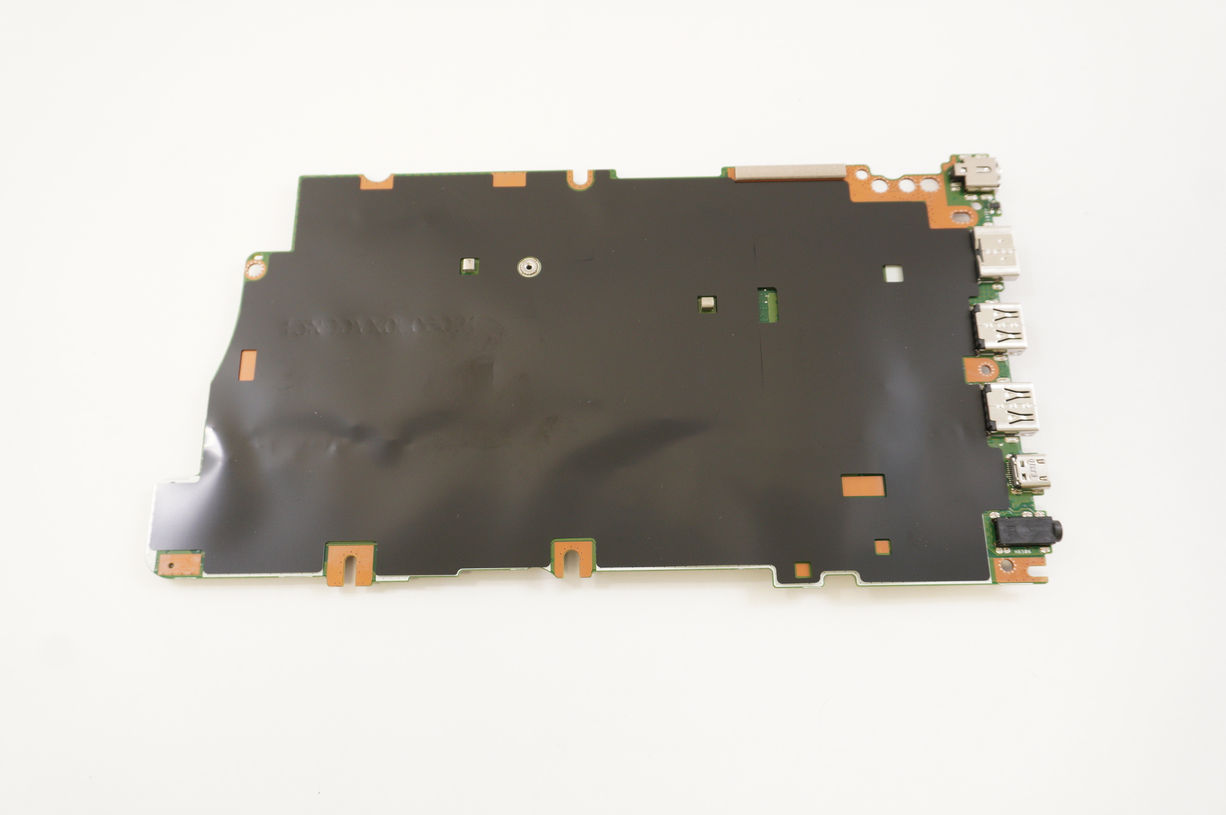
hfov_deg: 62.0
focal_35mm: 30
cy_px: 408
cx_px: 613
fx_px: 1021
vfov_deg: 43.5
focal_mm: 20
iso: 500
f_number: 5.6
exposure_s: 1/15
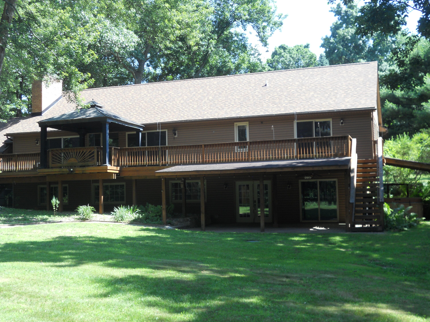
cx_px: 215
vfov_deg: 31.5
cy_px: 161
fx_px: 571
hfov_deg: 41.2
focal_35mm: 46
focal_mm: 8.2
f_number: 4.3
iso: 80
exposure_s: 1/100
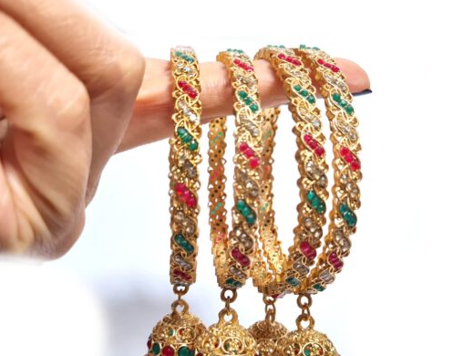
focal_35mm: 35
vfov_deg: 40.6
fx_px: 479
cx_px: 252
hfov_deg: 52.6
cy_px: 201
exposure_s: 1/295
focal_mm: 5.4
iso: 50
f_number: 1.8
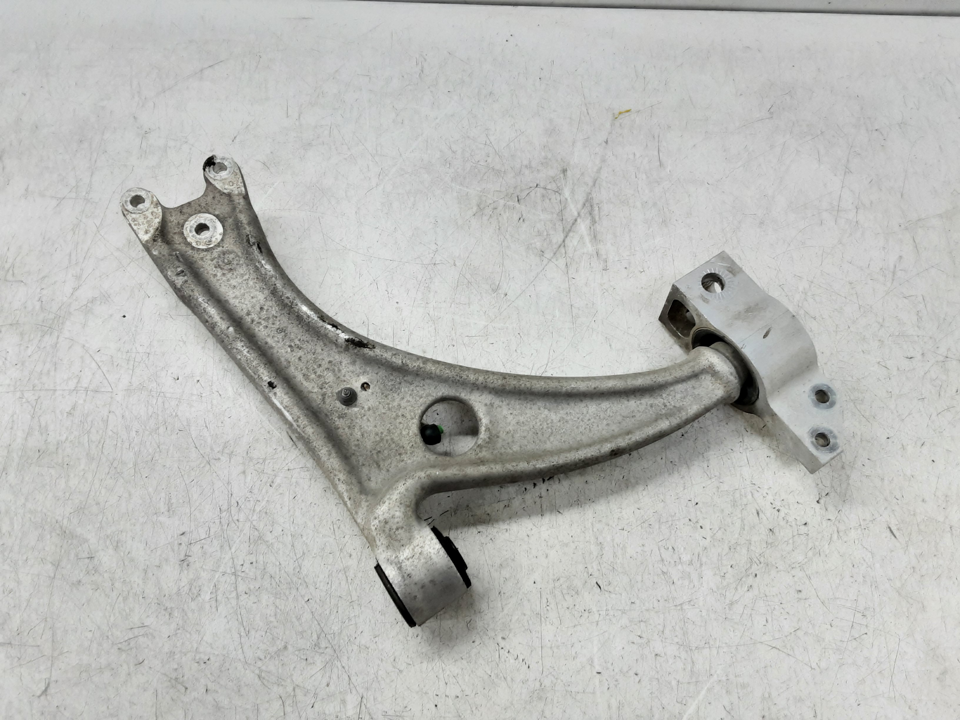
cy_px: 360
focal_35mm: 27
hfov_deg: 65.3
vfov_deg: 51.4
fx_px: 749
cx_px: 480
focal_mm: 2.91
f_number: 1.9
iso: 80
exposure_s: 1/50
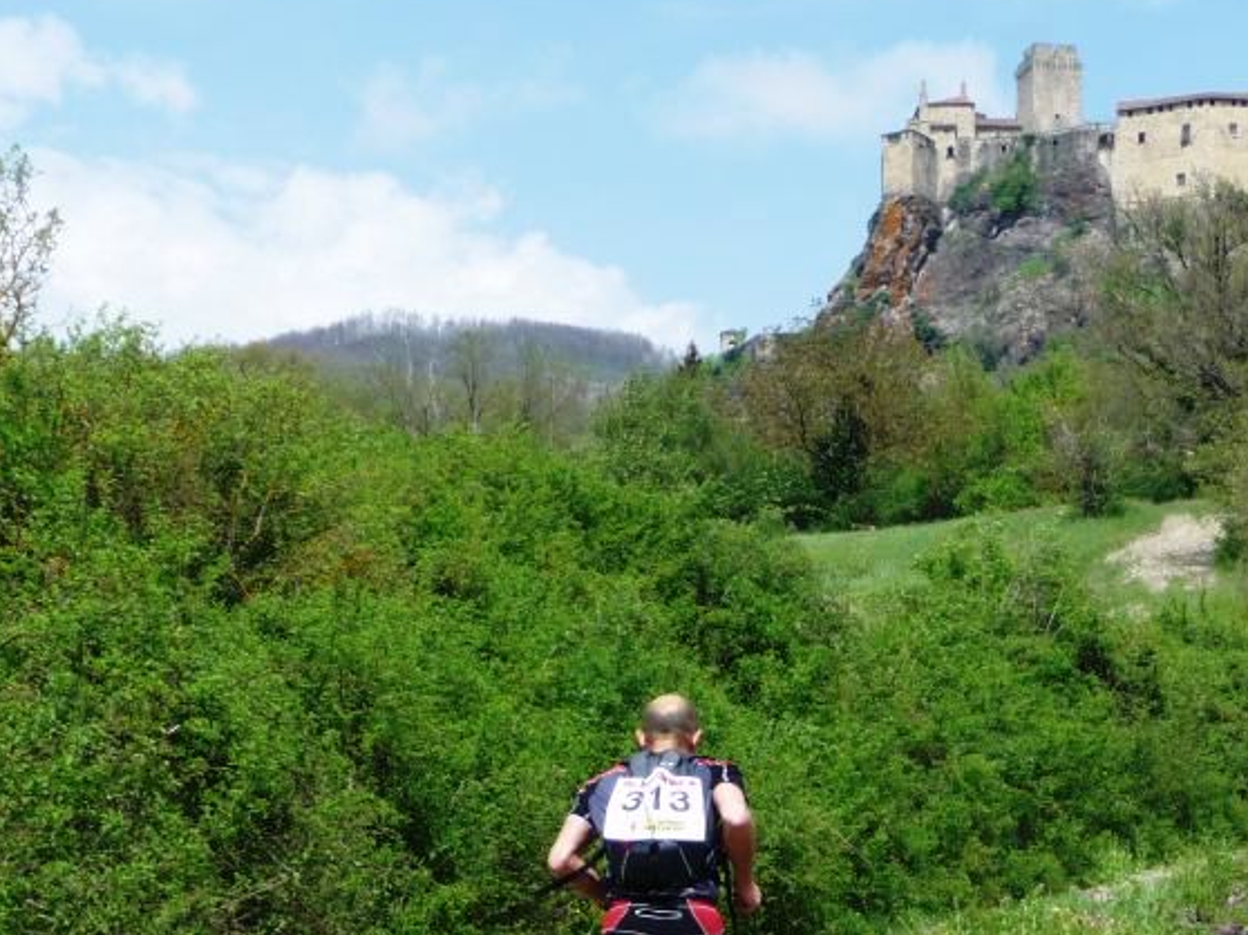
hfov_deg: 15.9
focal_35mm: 123
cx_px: 1053
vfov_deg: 12.0
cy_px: 756
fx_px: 4433
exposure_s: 1/500
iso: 100
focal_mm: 11.3
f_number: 4.5
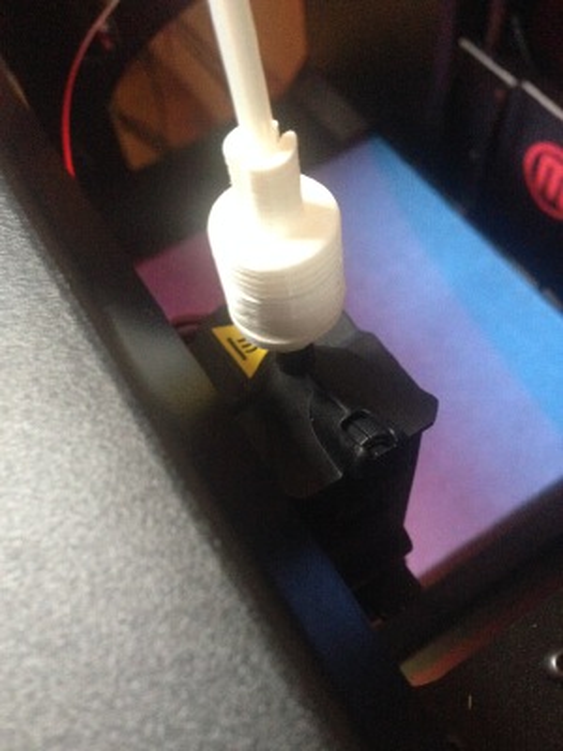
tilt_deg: -58.3
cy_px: 376
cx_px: 282
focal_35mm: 33
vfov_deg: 55.4
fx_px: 716
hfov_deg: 42.9
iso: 640
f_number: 2.4
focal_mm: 4.12
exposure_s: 1/15
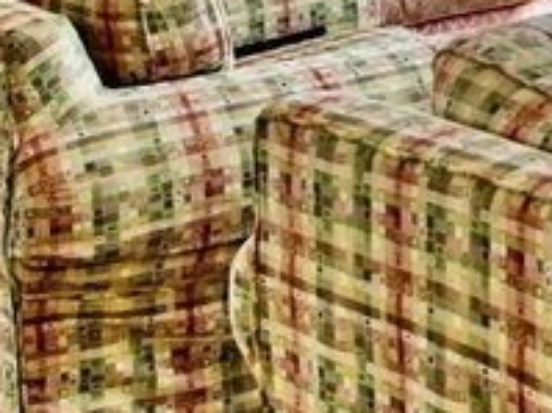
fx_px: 1641
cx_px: 961
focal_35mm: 103
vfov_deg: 12.7
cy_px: -394
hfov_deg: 16.4
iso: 100
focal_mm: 10
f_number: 2.8
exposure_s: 1/250
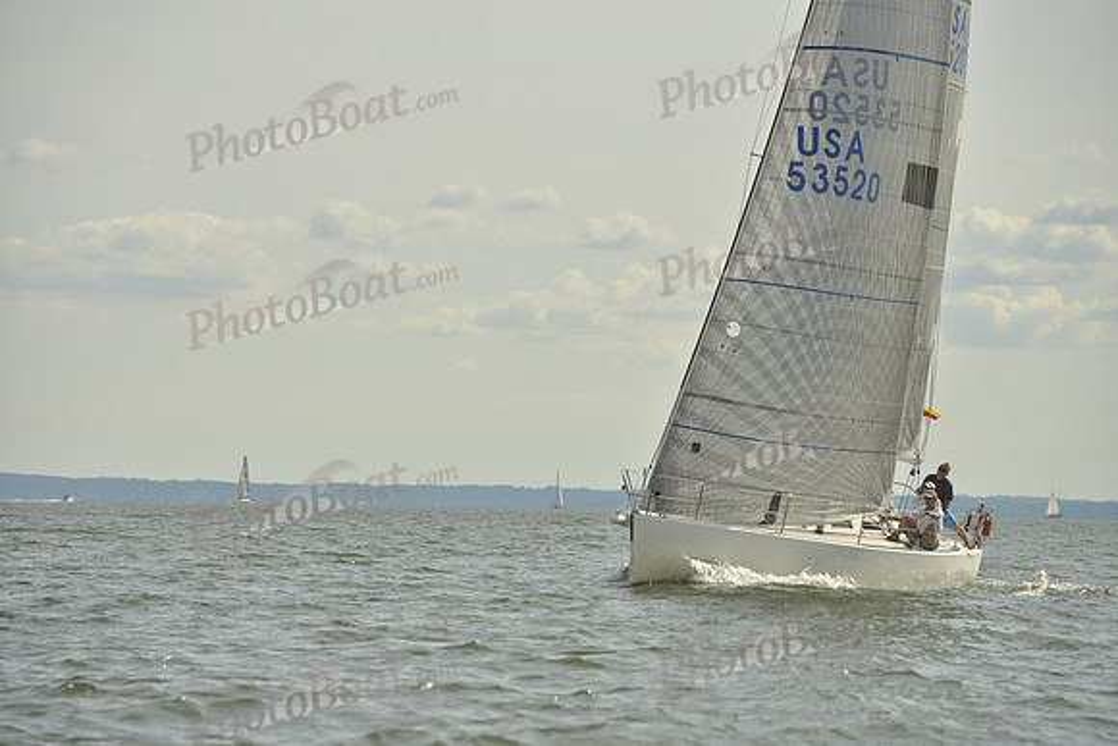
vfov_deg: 6.9
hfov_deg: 10.3
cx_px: 559
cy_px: 373
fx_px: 6212
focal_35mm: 200
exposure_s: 1/1000
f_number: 8
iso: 200
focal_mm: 200
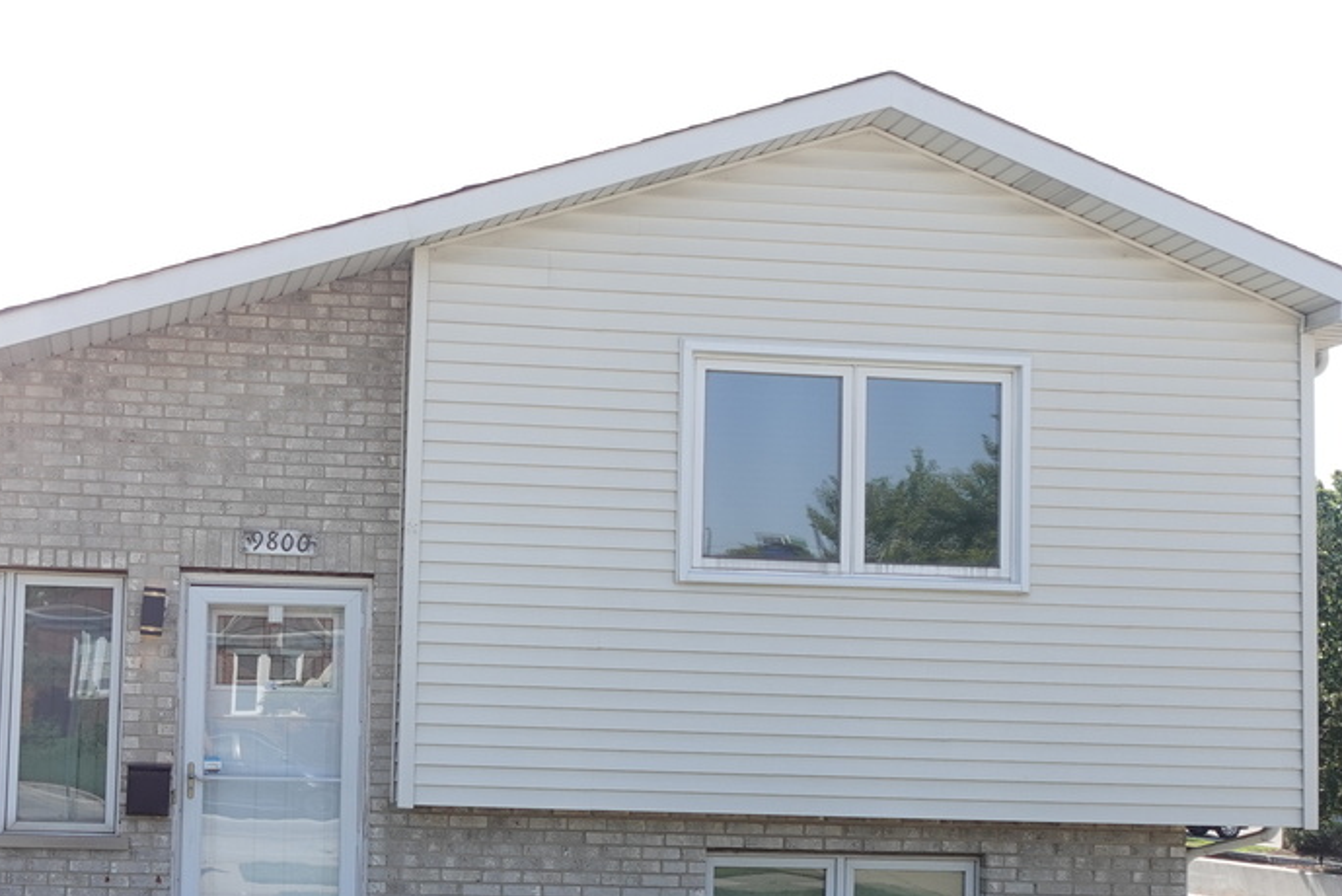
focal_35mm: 47
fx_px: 1753
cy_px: 612
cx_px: 333
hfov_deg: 40.7
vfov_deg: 28.5
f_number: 2
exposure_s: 1/1600
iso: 125
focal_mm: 7.6
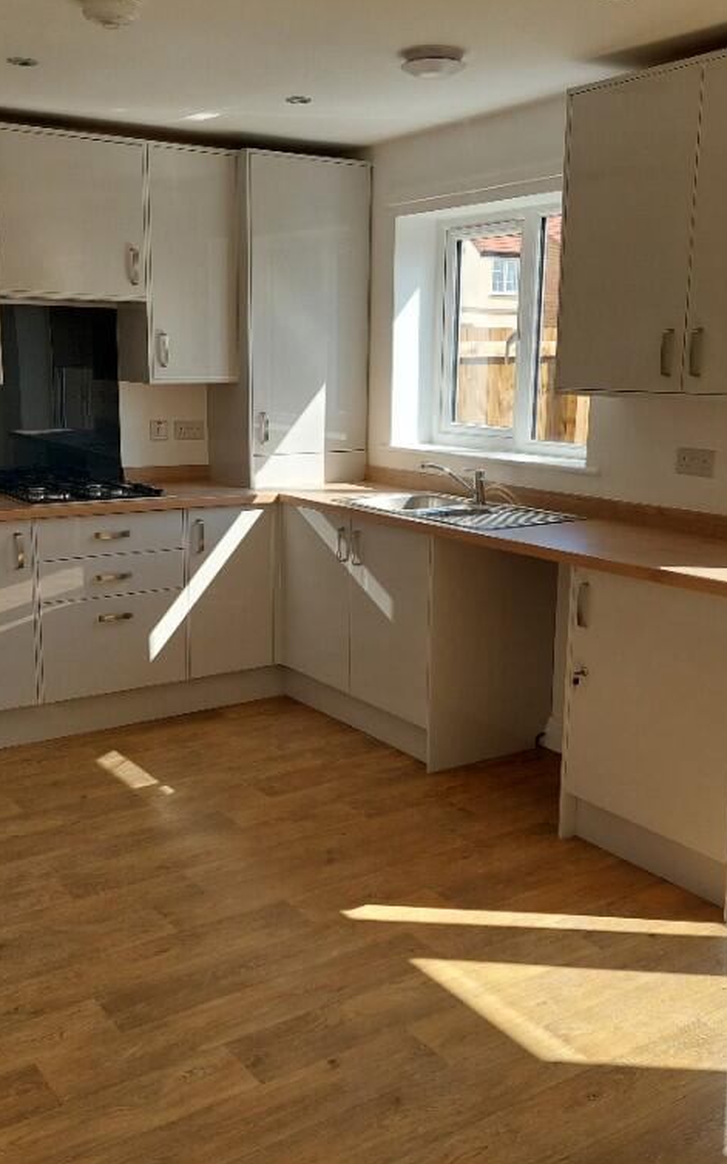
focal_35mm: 36
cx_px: 315
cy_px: 588
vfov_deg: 54.0
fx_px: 1142
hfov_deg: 35.3
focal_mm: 5.23
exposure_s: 1/437
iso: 40
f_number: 1.8
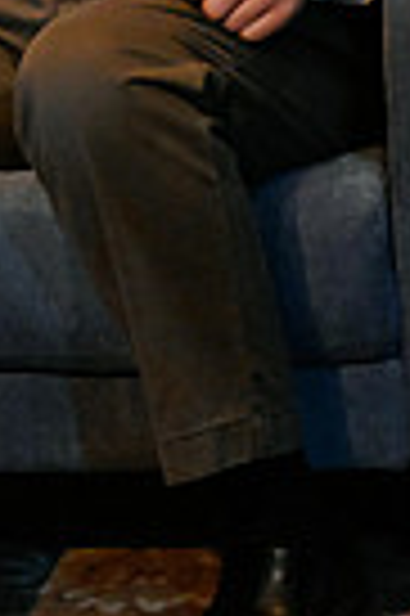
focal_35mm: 2112
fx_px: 36169
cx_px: -797
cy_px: -193
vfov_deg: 1.0
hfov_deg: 0.6
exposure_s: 1/200
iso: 10000
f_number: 6.3
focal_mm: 500
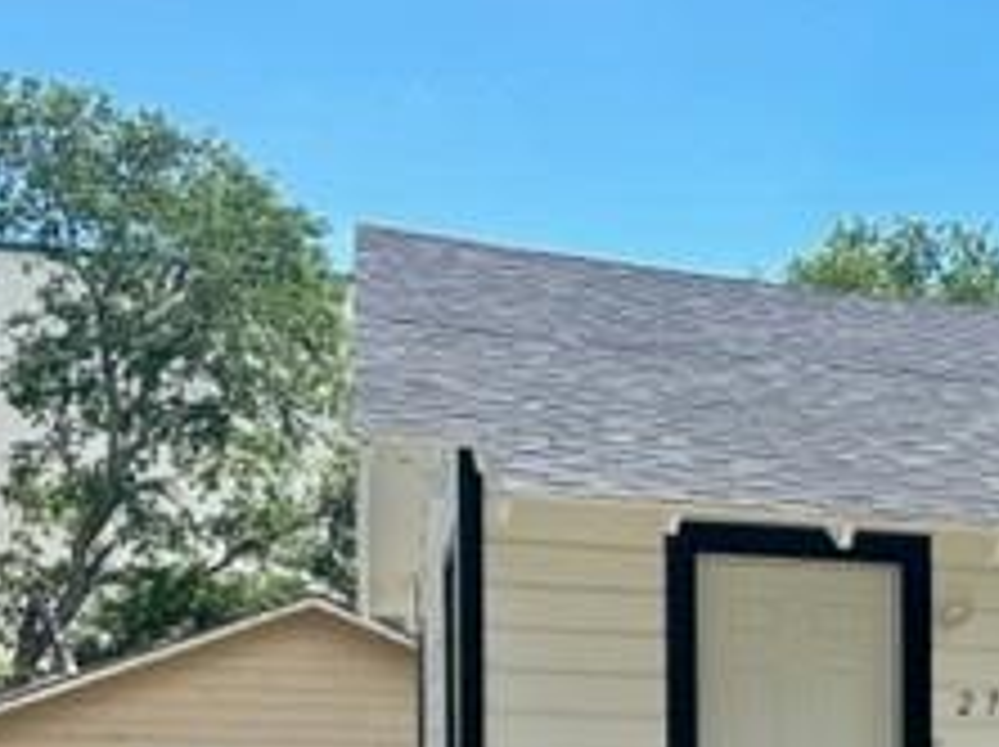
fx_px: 2162
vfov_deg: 18.7
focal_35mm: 75
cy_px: 860
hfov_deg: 23.3
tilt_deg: -3.4
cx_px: 1269
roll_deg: -0.2
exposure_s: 1/2841
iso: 50
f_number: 1.5
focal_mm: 5.7
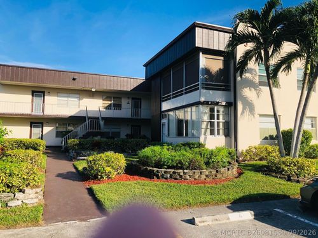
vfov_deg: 49.7
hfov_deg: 63.4
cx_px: 159
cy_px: 119
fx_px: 257
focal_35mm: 28
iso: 20
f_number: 1.8
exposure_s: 1/1600
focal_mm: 4
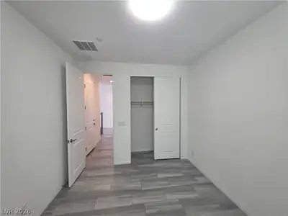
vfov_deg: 89.9
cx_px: 144
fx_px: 108
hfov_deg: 106.2
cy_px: 108
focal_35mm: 13
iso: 160
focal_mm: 2.2
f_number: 1.9
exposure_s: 1/120
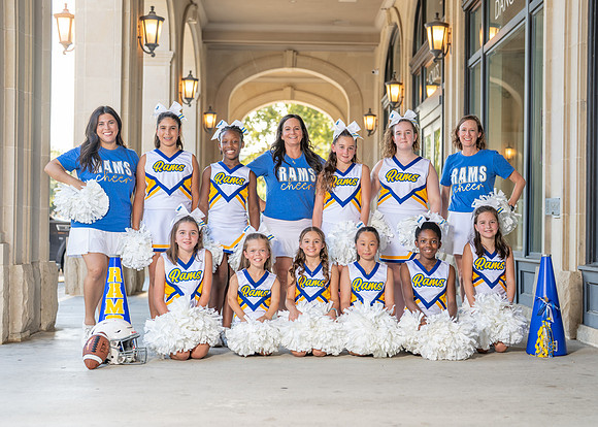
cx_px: 320
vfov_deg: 25.4
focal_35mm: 56
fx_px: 947
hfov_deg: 35.0
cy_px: 222
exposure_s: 1/400
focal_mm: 50
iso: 400
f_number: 2.5
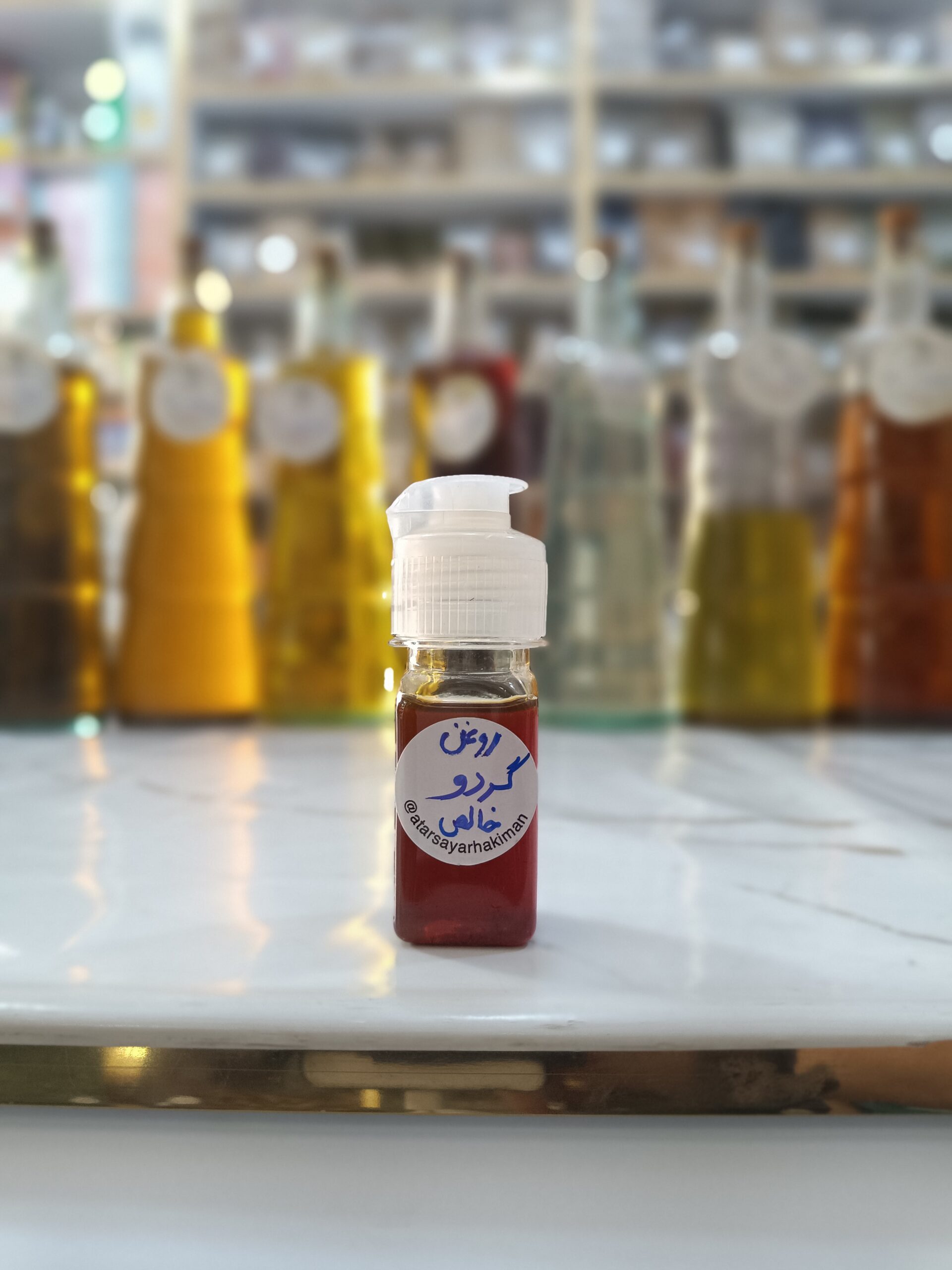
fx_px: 880
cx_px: 476
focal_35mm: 24
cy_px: 635
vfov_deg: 71.6
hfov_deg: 56.8
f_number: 1.79
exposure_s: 1/59.9
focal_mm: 4.71
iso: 413
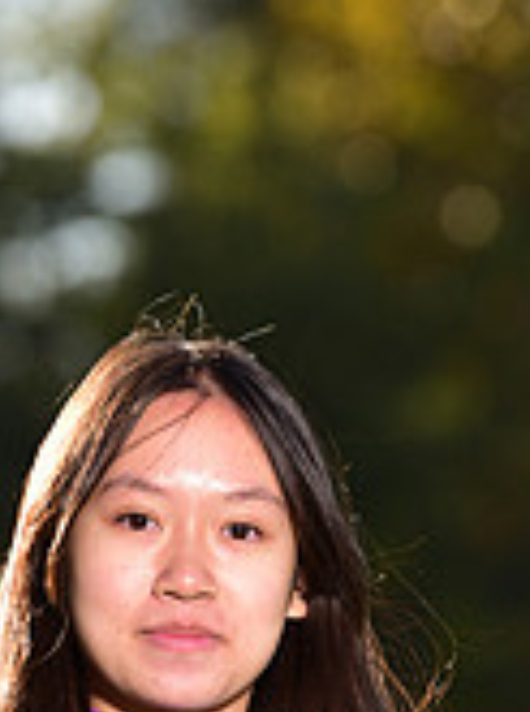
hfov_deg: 2.2
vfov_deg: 2.9
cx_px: 179
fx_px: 13895
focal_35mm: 678
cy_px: 988
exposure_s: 1/250
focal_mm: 200
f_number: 5
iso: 80
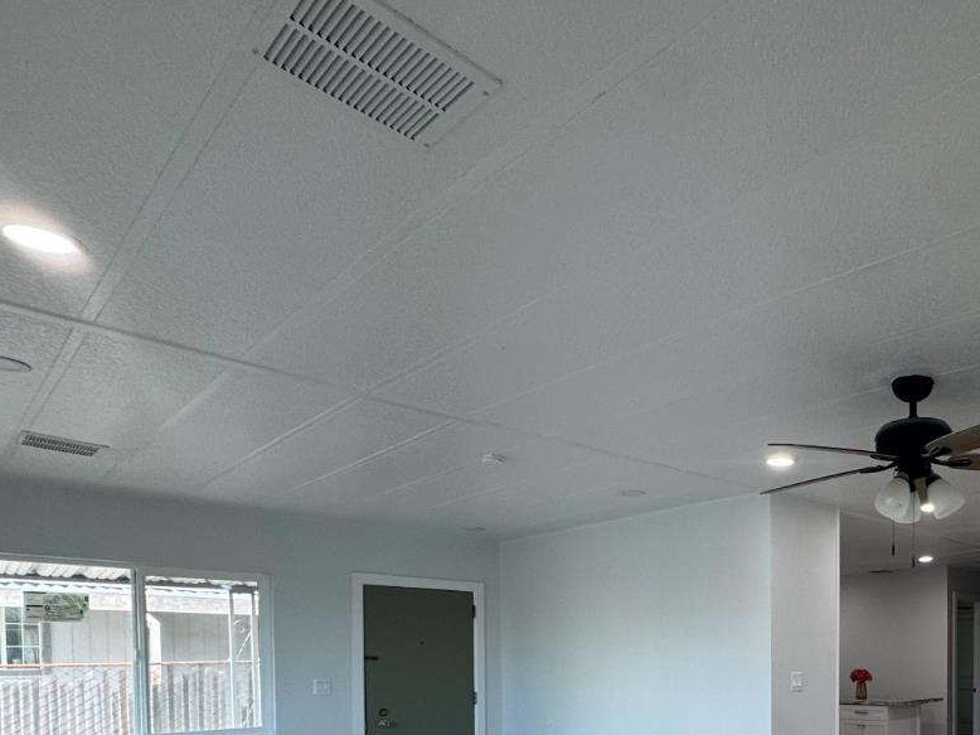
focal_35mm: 27
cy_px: 680
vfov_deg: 45.7
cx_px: 776
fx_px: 764
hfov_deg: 60.4
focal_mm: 2.22
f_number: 2.2
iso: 125
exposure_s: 1/120
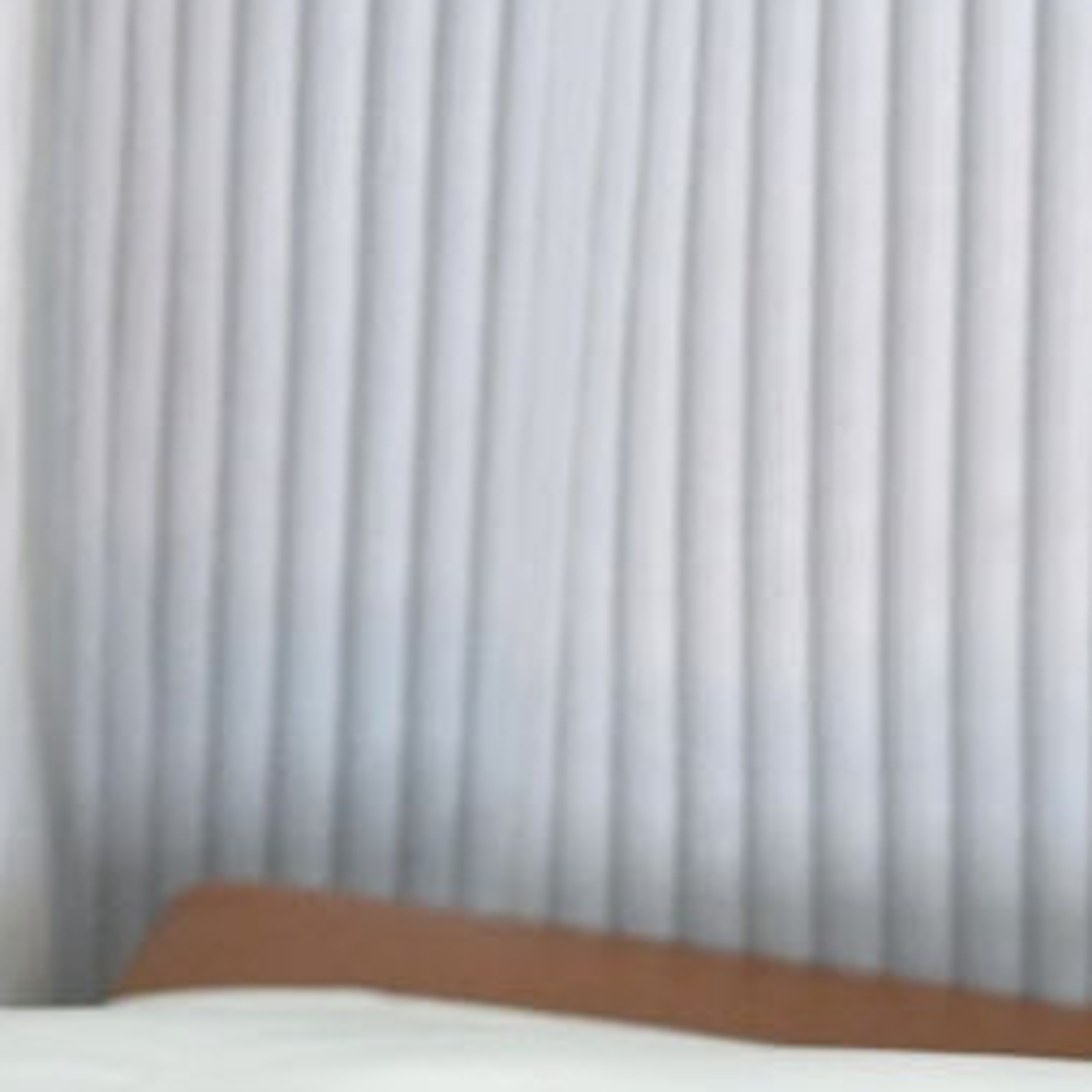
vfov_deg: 4.7
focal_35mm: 361
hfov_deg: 4.7
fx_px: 12884
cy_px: -1371
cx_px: -1582
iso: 1250
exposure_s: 1/100
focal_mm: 40
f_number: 3.2
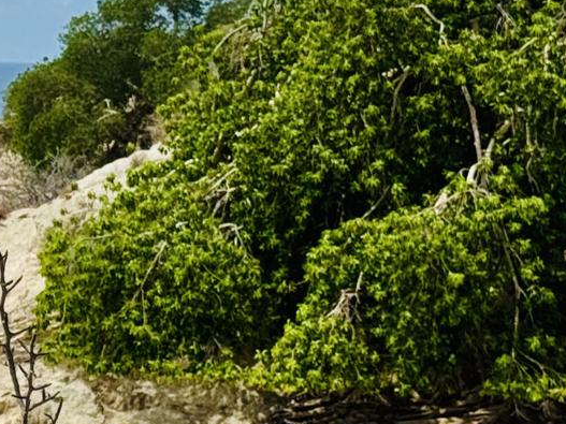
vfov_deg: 8.5
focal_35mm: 175
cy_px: 225
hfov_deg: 10.7
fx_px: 2861
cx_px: -376
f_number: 1.78
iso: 64
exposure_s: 1/7092
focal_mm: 6.76
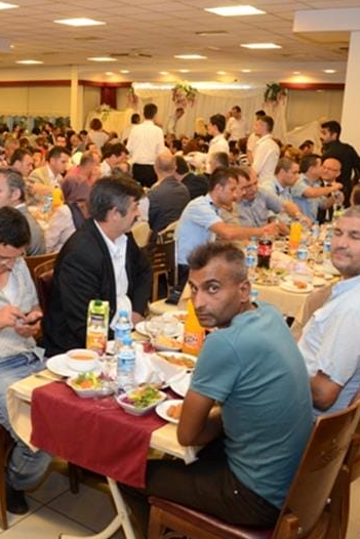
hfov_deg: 31.5
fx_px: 615
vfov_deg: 47.4
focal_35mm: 41
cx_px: 52
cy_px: 270
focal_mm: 18
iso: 1000
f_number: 3.5
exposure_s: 1/80
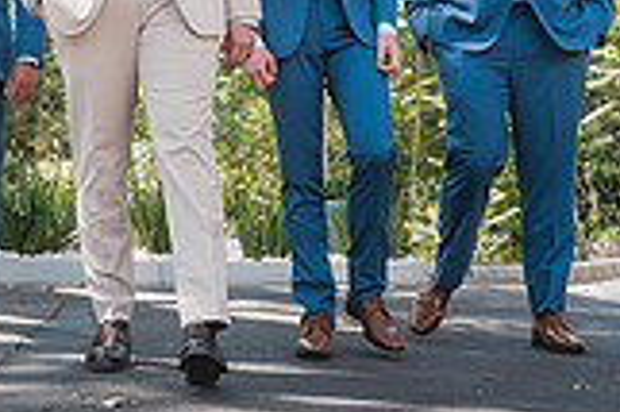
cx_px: 108
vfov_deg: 20.0
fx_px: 1118
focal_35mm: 65
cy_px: -37
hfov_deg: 30.1
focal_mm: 18
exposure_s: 1/200
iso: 200
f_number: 3.5
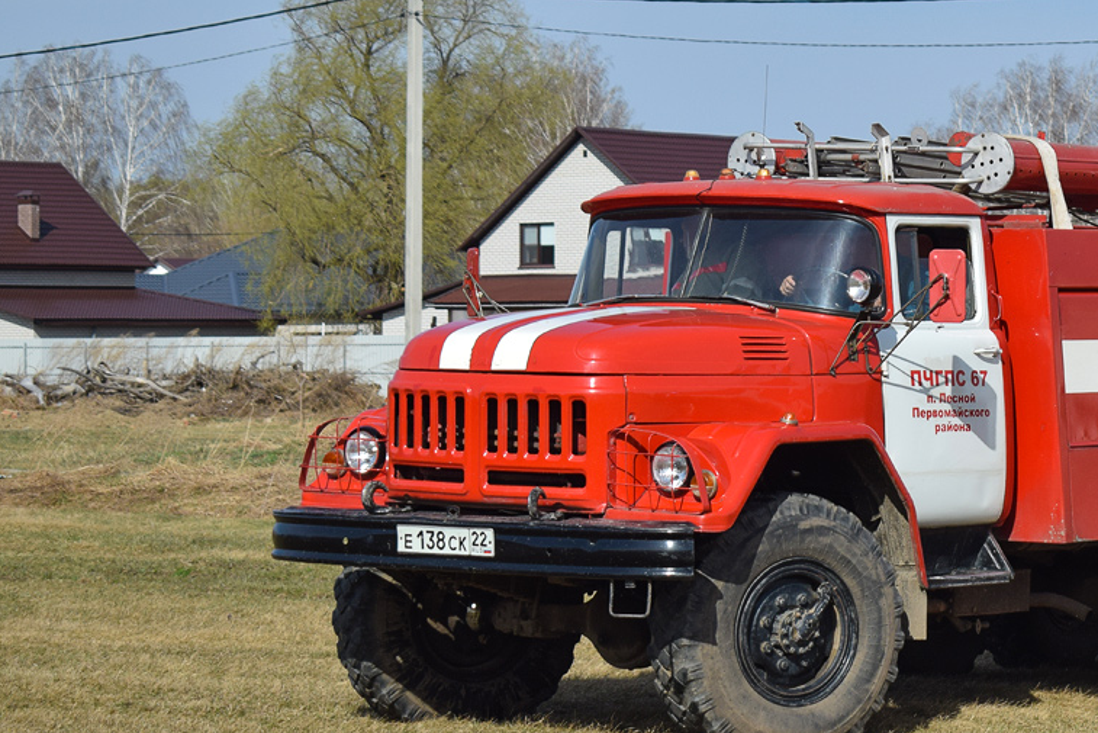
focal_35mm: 131
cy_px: 287
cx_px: 853
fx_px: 3990
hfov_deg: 15.6
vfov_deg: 10.5
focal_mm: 55
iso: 200
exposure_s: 1/1250
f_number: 7.1
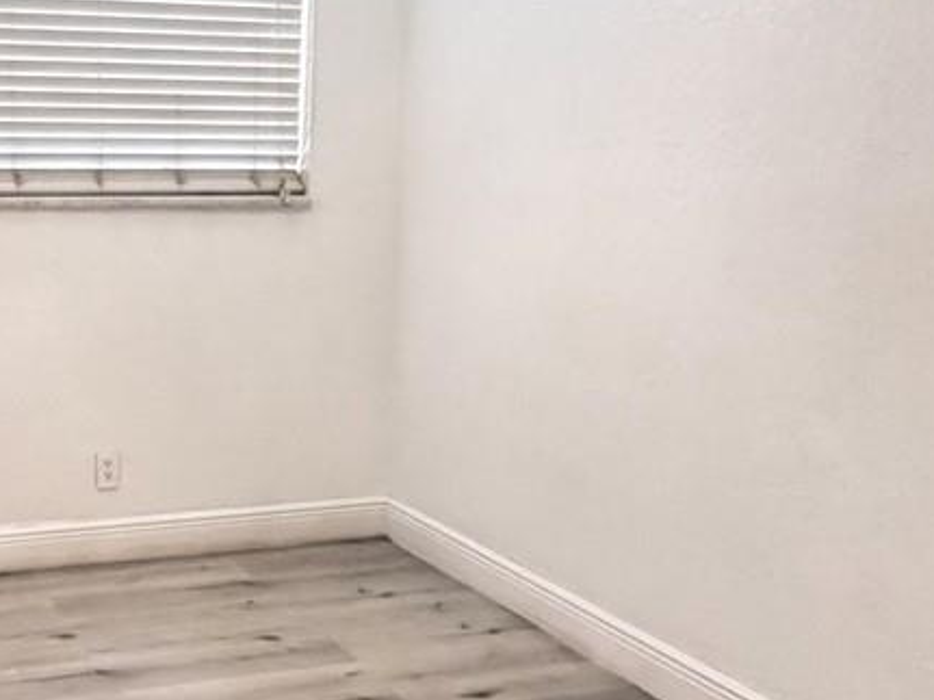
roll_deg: -0.8
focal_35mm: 52
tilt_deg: -11.3
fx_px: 1403
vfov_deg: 28.0
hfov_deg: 36.0
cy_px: 410
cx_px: 236
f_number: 2.2
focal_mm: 2.22
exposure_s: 1/60
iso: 500
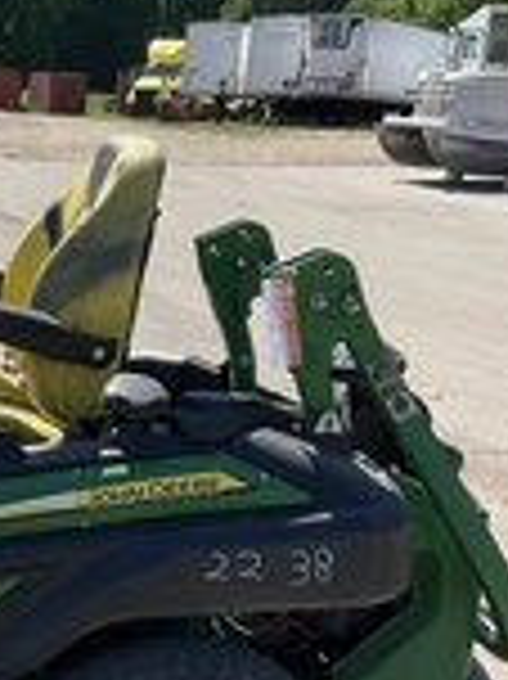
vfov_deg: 24.8
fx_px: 1509
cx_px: -72
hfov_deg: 18.3
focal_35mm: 77
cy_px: 572
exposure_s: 1/1342
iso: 25
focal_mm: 3
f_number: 1.8
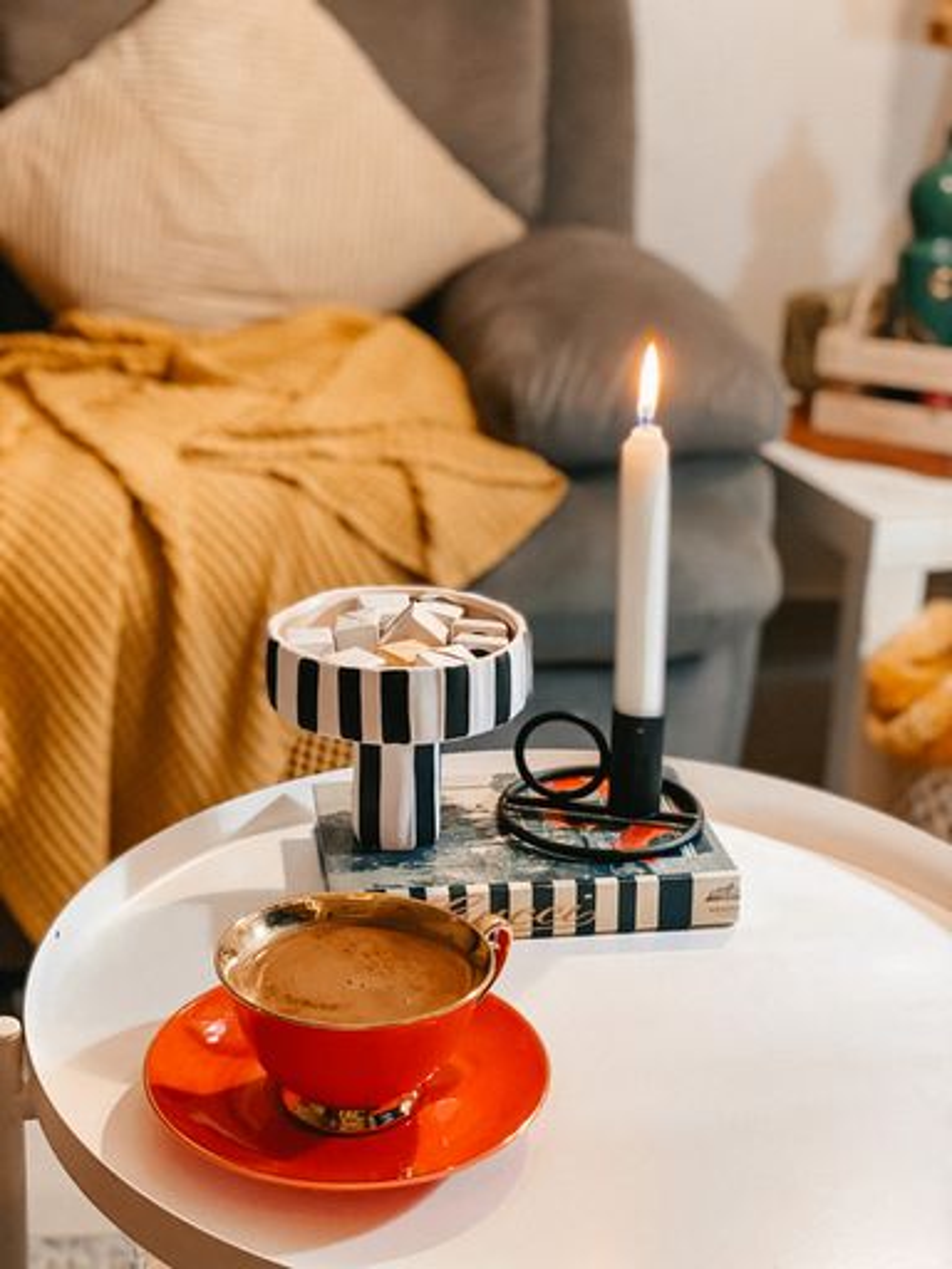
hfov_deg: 28.0
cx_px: 476
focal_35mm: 52
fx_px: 1907
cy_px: 634
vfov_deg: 36.8
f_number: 2
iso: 400
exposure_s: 1/35
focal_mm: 6
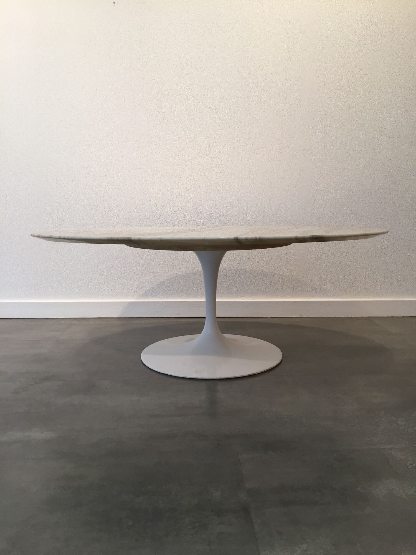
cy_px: 278
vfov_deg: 61.7
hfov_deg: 48.2
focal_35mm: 29
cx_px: 208
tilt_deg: -7.9
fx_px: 465
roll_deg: +1.3
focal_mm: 4.15
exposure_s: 1/33
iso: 40
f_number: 2.2
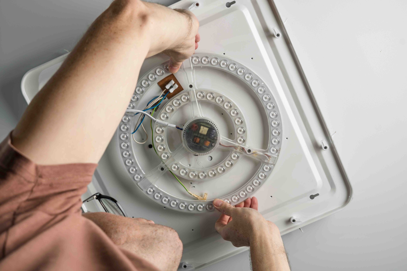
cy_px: 136
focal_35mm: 60
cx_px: 204
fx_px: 678
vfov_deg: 22.6
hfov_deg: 33.4
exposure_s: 1/160
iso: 100
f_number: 8
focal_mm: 40
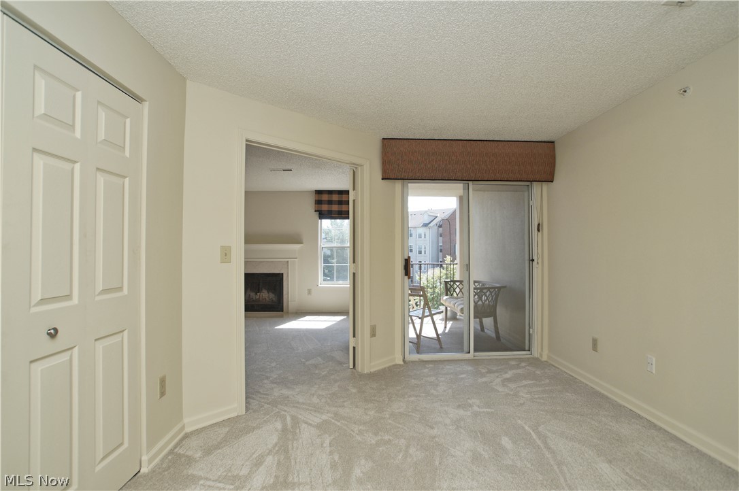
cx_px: 370
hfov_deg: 95.0
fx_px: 338
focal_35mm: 16
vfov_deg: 72.0
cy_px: 246
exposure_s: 1/160
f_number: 4.5
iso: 160
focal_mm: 11
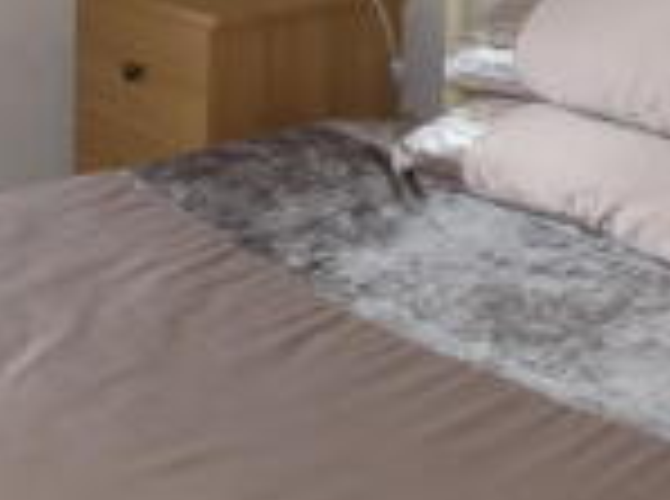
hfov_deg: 19.4
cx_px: -29
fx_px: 1892
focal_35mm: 98
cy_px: -29
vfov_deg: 14.7
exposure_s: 1/50
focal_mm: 4.5
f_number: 2.8
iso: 200
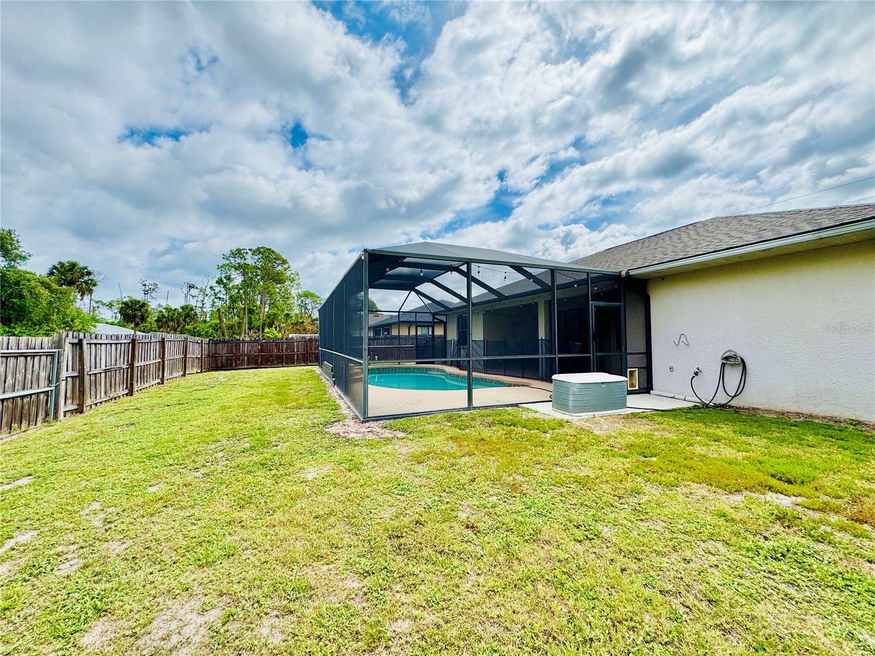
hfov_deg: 102.1
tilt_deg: +2.5
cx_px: 438
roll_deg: +0.5
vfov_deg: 85.7
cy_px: 328
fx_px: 354
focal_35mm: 14
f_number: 2.2
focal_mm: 2.22
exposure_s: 1/2208
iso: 50
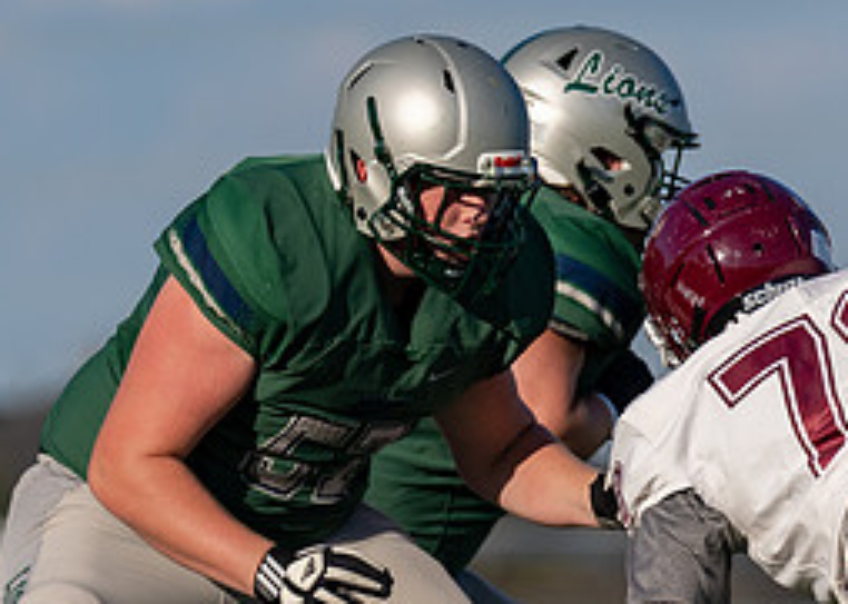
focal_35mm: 759
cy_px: 569
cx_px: 432
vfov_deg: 1.9
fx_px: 18265
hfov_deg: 2.7
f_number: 2.8
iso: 100
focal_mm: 200
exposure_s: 1/3200
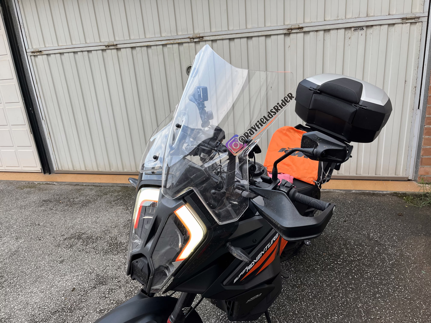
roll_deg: +5.0
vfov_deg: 53.1
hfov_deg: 67.3
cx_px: 216
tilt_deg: -17.2
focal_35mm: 26
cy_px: 162
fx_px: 324
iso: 50
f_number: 1.6
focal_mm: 5.1
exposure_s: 1/111
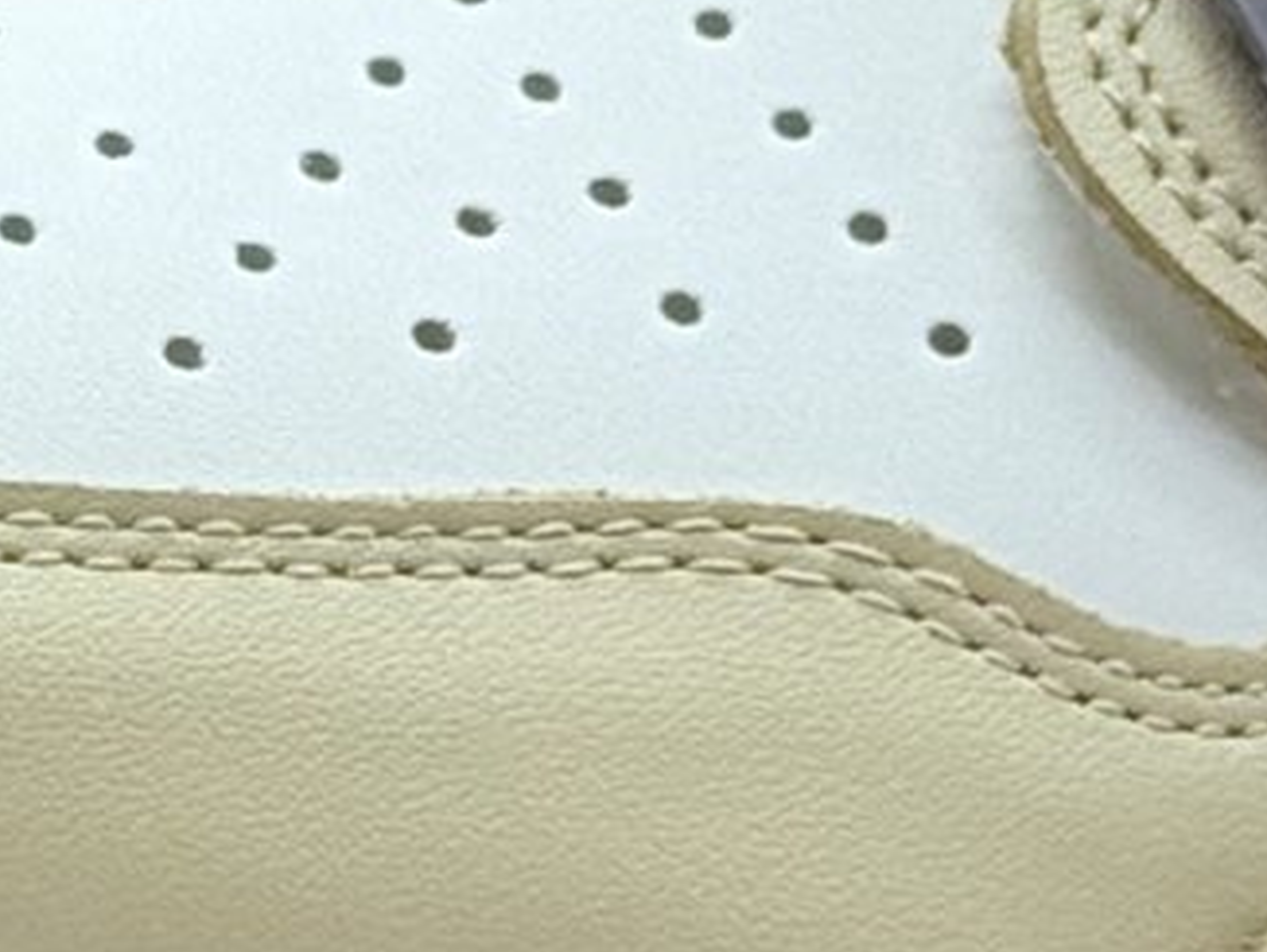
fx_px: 5751
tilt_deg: -20.3
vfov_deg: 9.4
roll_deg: +1.6
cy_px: 66
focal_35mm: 157
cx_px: 126
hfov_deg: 12.5
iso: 64
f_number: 1.78
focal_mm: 6.76
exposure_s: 1/641
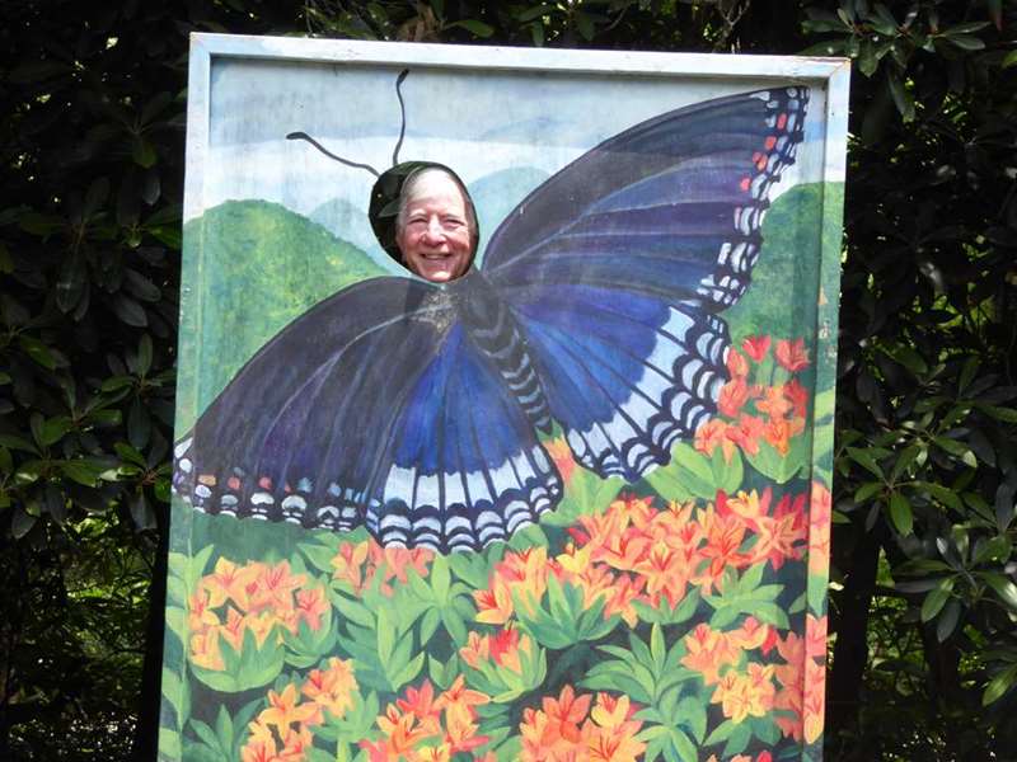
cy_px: 381
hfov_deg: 17.1
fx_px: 3379
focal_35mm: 115
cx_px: 508
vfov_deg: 12.9
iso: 160
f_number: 5.1
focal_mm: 20.6
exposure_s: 1/60
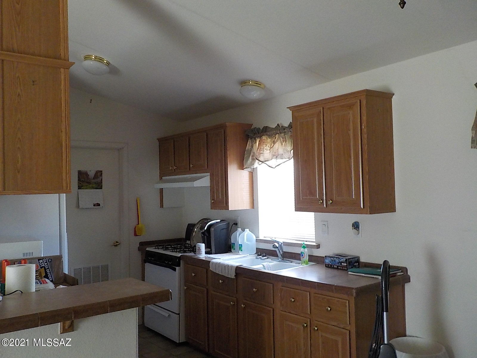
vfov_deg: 46.8
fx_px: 413
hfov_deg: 60.0
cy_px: 179
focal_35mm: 30
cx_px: 238
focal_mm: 4.1
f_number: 3.3
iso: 400
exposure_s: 1/30
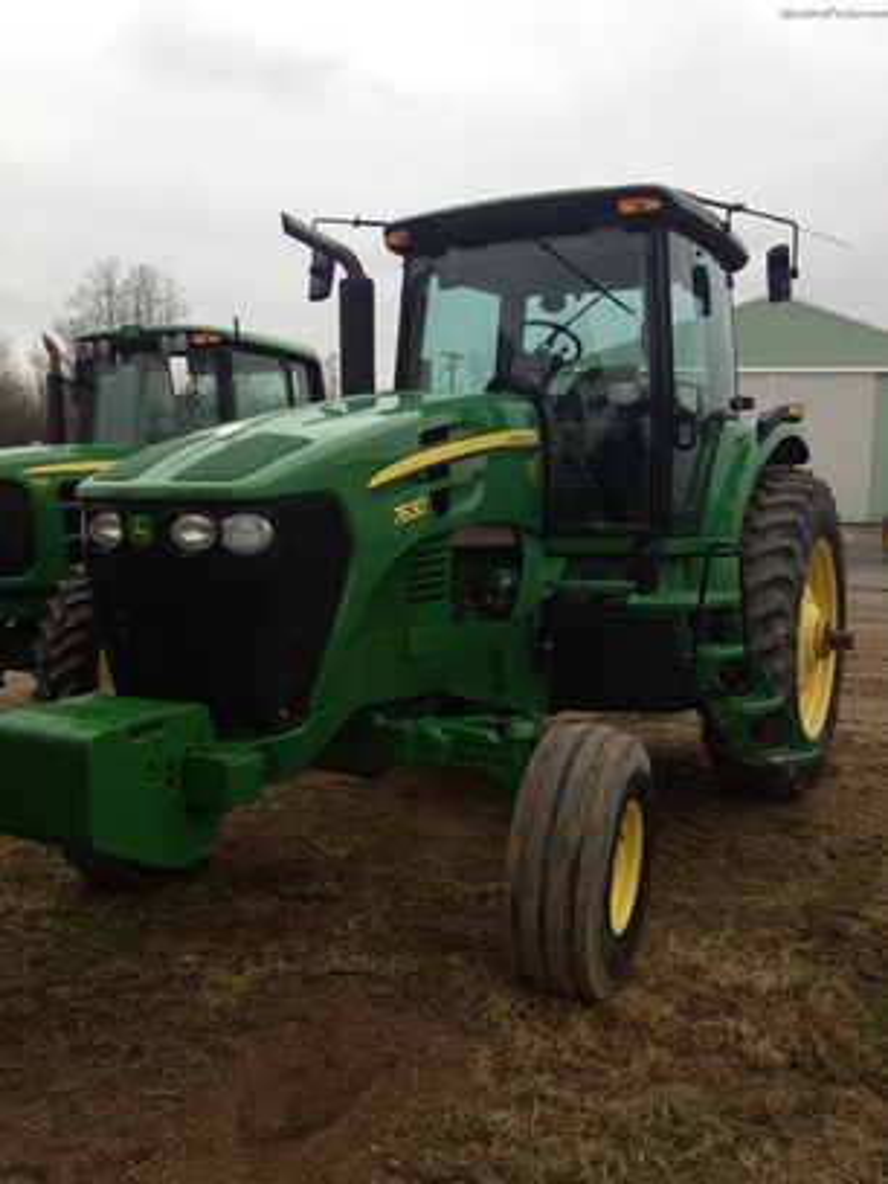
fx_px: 1197
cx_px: 444
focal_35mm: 35
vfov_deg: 52.6
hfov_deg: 40.7
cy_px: 592
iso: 50
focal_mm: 4.28
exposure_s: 1/197
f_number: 2.4
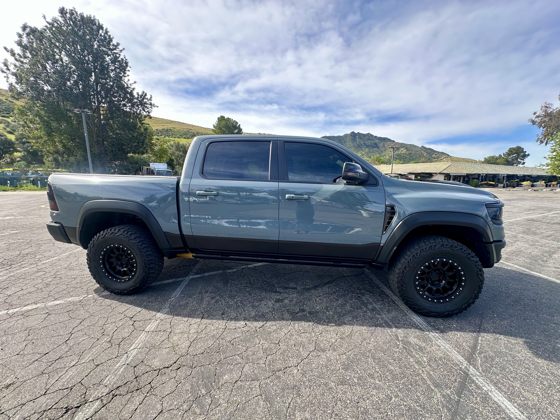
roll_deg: -0.6
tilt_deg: -8.7
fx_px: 226
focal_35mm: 14
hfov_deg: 102.1
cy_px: 210
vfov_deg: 85.7
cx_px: 280
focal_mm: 2.22
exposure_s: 1/365
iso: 40
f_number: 2.2
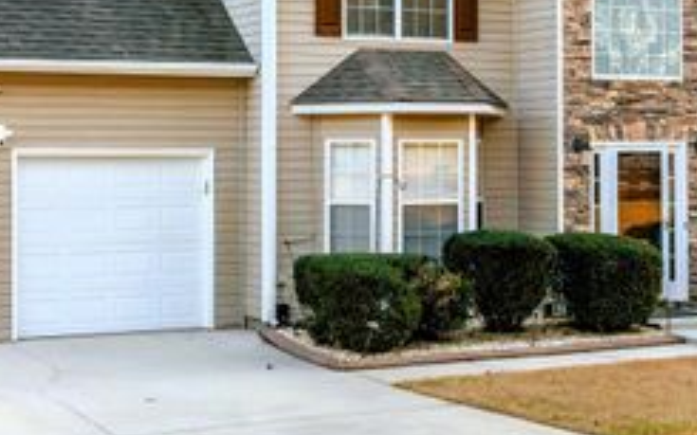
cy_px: 70
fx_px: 1424
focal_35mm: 75
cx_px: 236
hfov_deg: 27.3
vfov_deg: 17.2
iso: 3200
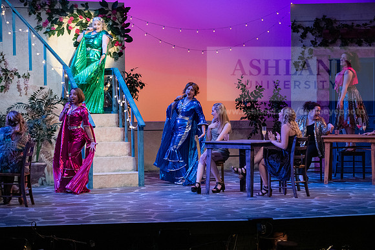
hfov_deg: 19.5
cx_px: 188
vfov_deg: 13.0
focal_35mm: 105
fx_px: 1094
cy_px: 125
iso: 3200
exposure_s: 1/400
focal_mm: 105
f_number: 3.2
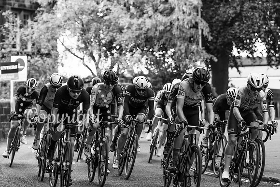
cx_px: 118
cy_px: 79
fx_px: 1126
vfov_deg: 9.5
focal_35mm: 145
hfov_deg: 14.2
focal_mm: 125
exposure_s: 1/800
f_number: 3.5
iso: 400
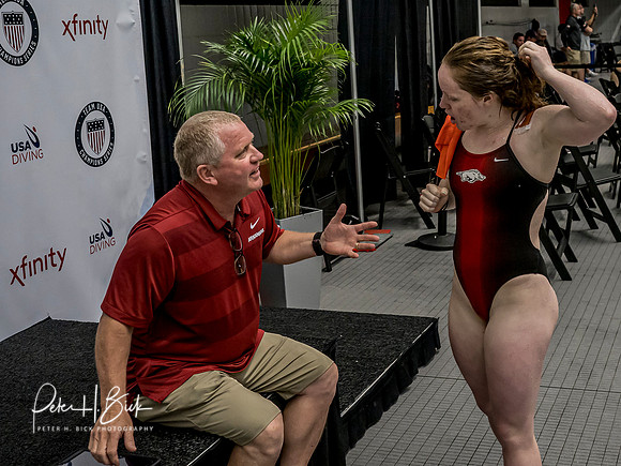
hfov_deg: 37.5
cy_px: 141
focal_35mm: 50
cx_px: 433
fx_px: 900
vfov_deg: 28.8
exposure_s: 1/500
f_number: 2.8
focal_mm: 18
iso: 1000
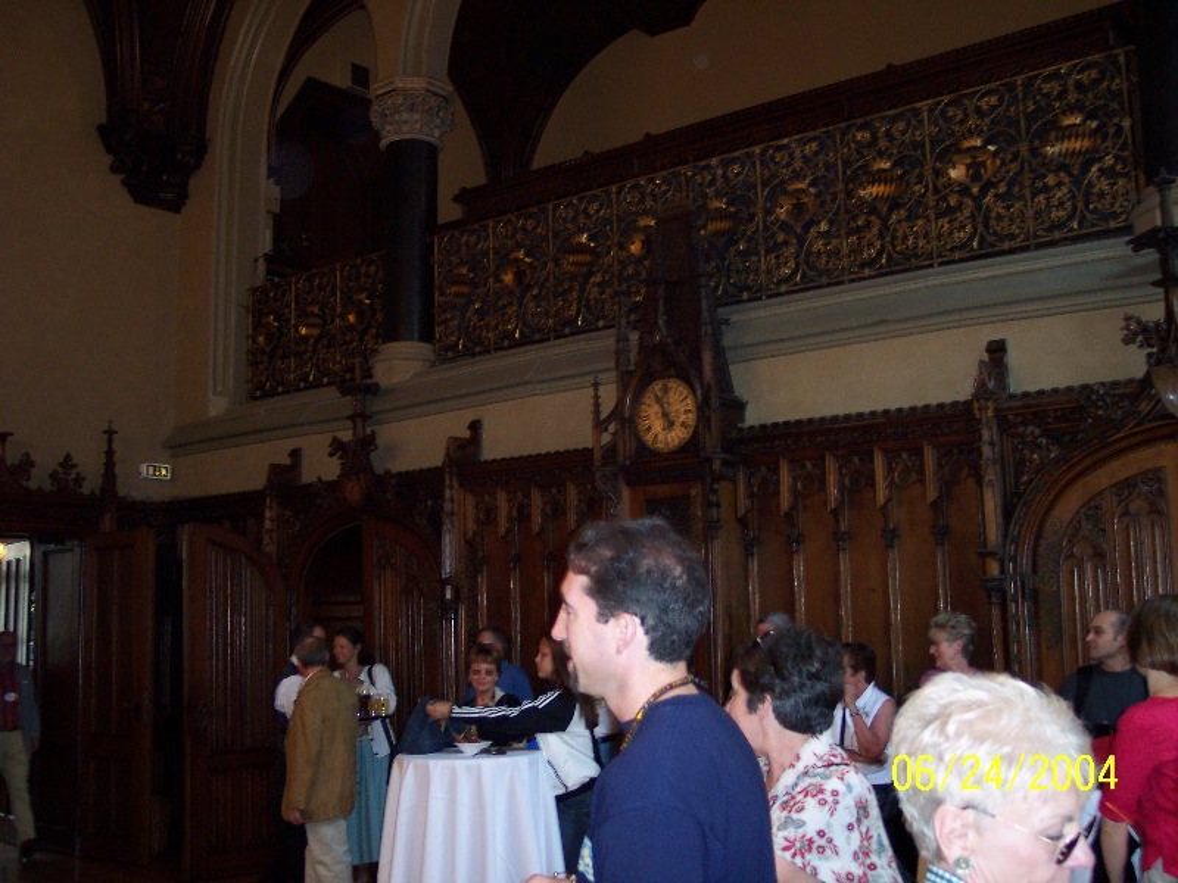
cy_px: 442
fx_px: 1293
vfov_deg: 37.7
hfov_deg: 49.0
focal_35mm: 38
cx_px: 589
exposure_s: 1/30
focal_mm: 8
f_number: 2.8
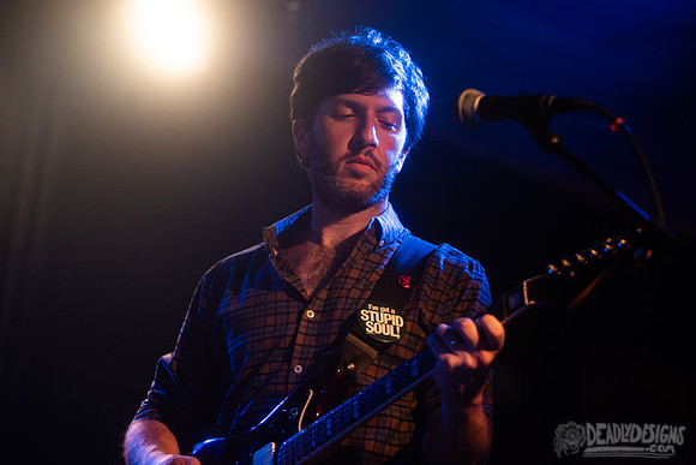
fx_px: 2344
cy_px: 209
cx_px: 348
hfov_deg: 16.9
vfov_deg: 11.3
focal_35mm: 121
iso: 2500
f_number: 3.2
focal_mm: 110
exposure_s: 1/80
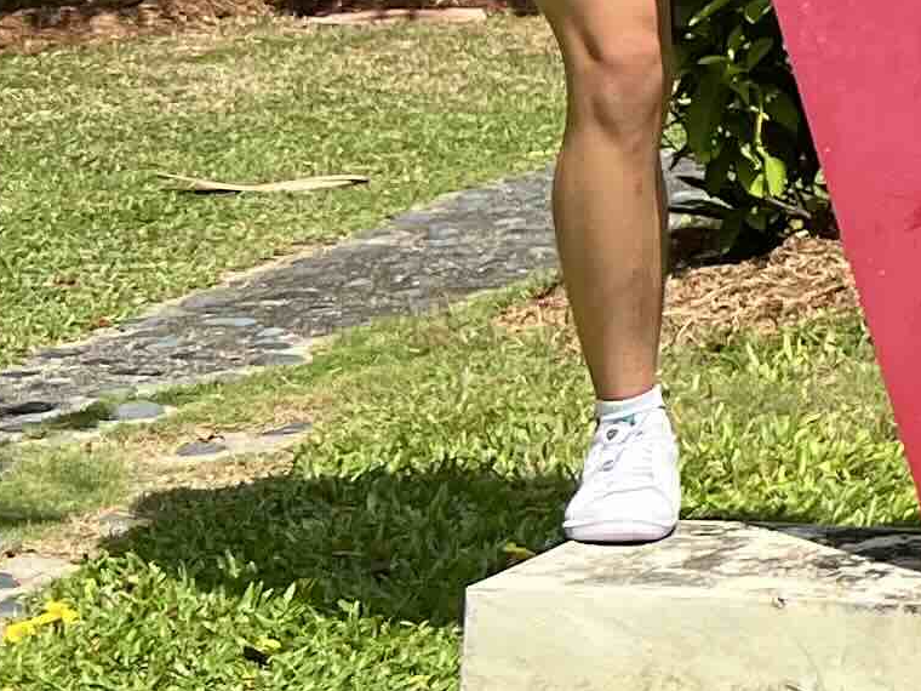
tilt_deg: +0.1
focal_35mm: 138
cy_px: -382
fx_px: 3672
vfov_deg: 10.3
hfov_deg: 11.5
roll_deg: -2.6
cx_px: 2290
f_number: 1.5
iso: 50
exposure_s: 1/2513
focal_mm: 5.7
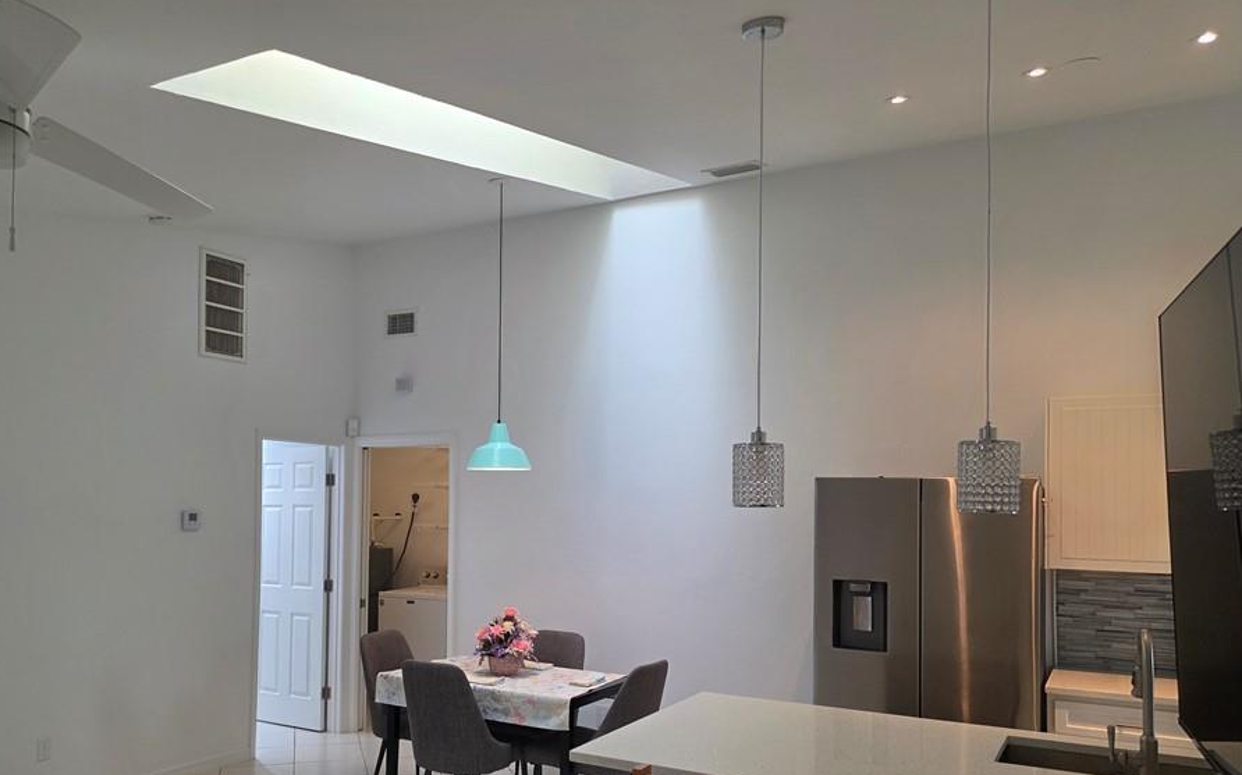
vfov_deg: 44.2
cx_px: 540
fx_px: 948
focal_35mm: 28
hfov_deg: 66.2
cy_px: 481
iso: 160
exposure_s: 1/120
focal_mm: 6.3
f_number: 1.7
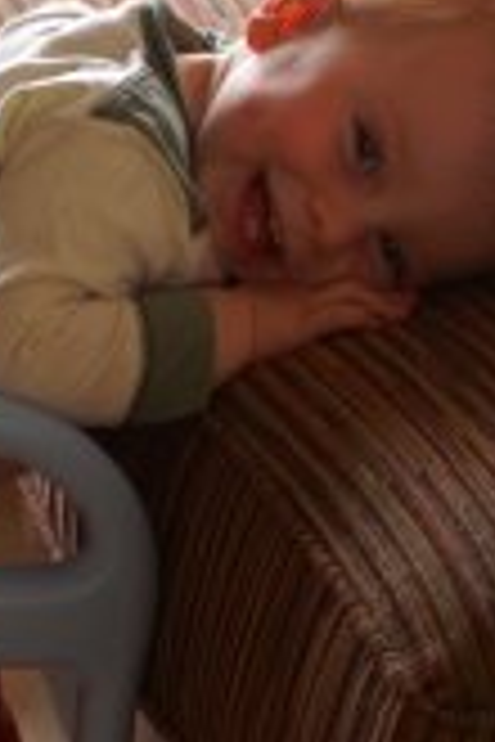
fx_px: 3753
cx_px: 243
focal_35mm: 182
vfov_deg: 11.3
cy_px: 135
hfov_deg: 7.5
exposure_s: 1/20
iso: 400
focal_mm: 50
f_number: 5
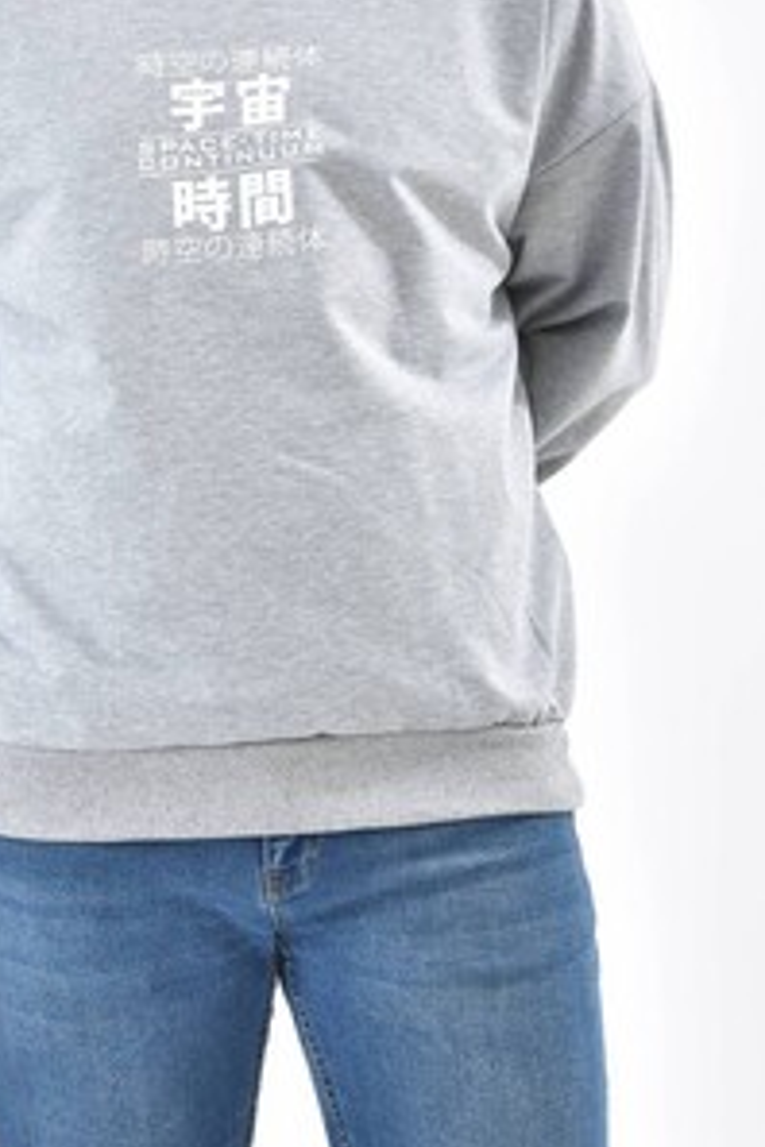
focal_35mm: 200
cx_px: 185
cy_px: 212
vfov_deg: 10.3
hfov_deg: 6.9
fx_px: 6375
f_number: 7.1
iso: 100
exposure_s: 1/160
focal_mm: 110
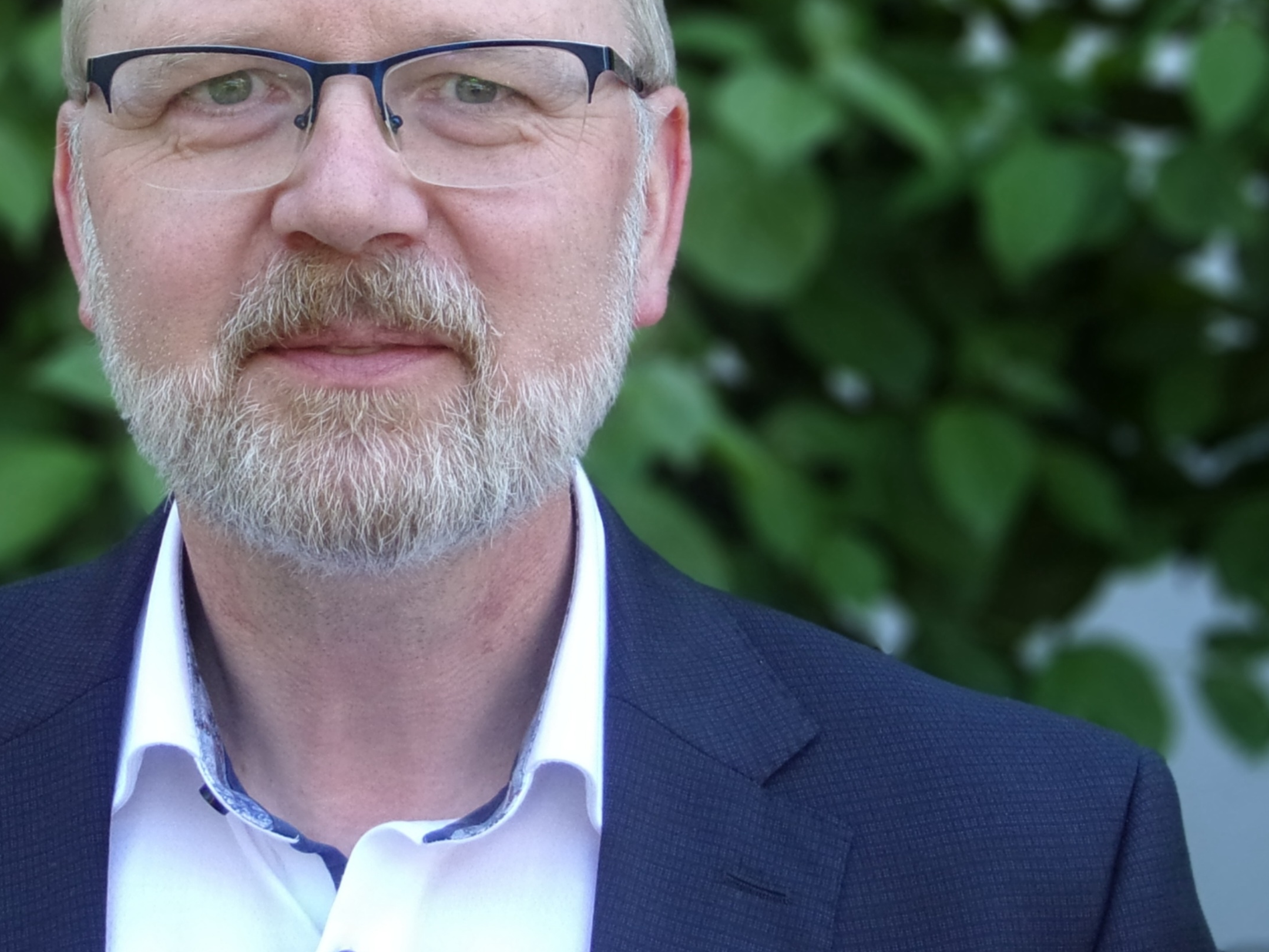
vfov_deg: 13.9
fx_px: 3886
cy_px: 159
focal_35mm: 106
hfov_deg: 18.5
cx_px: 378
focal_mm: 11.3
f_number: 4.4
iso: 80
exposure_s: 1/52.1
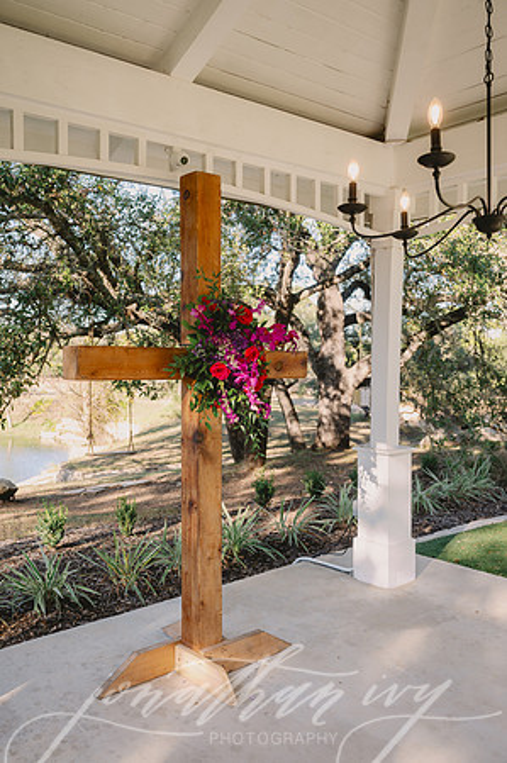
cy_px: 382
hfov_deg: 42.2
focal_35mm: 31
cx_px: 254
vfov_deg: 60.3
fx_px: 656
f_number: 3.5
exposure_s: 1/200
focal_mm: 31
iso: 100
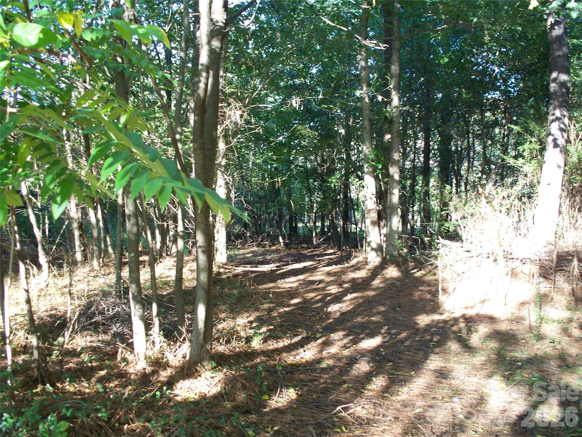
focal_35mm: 36
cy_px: 218
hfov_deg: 51.4
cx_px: 291
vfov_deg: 39.7
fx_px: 605
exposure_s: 1/60
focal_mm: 7.54
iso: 125
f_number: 2.8
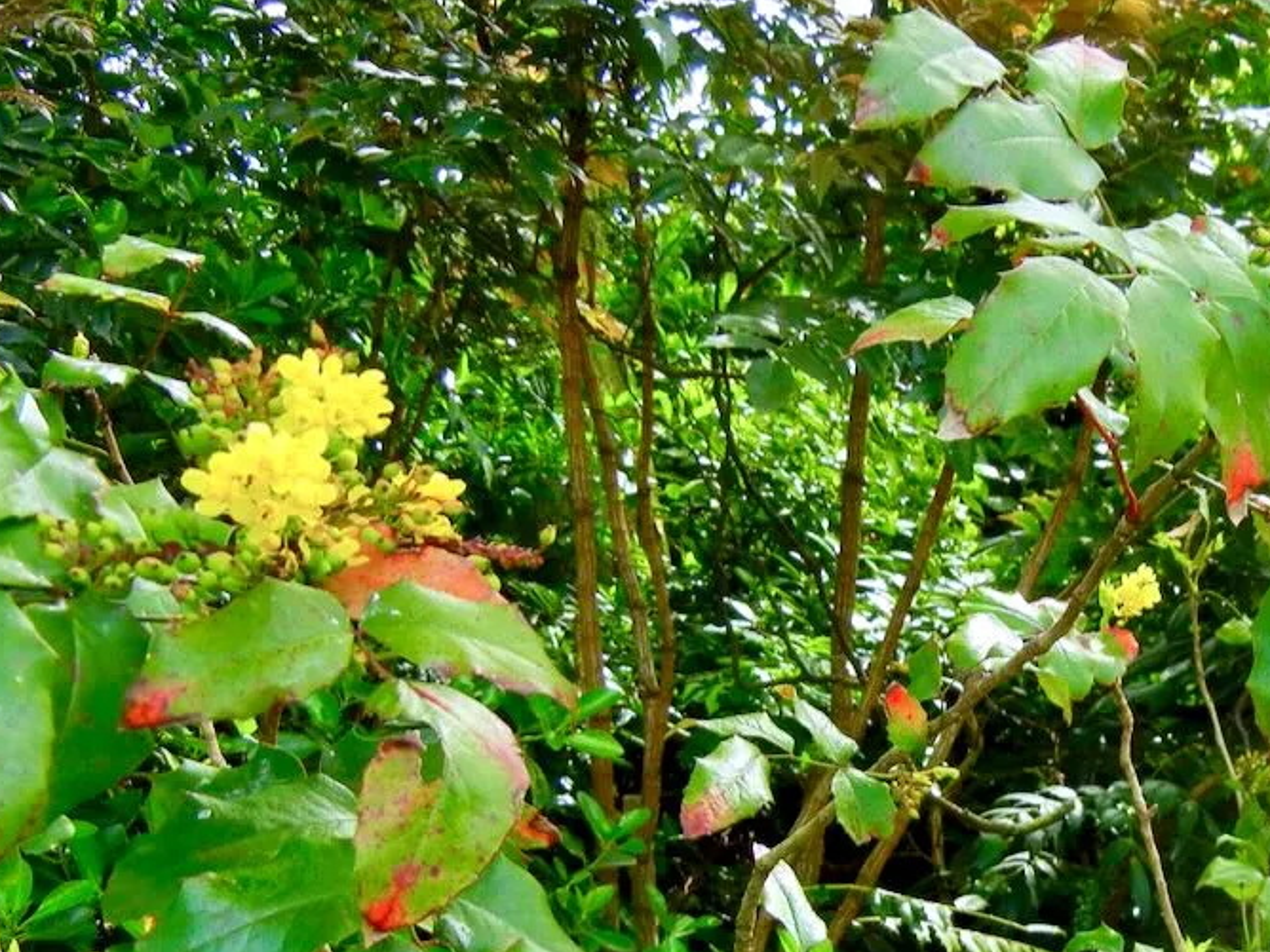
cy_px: 652
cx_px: 764
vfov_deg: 31.2
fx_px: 1688
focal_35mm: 46
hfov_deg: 41.0
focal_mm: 5.4
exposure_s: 1/257
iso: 160
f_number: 3.5
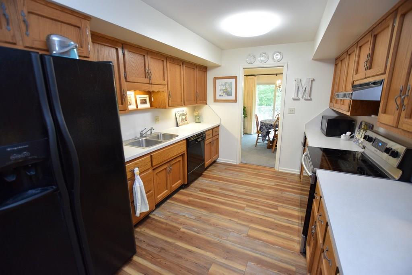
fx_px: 172
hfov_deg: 100.4
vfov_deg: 77.4
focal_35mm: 15
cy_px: 138
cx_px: 206
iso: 800
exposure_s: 1/60
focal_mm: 10
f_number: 3.5
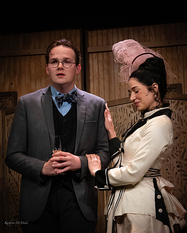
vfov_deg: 12.7
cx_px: 105
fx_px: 1053
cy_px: 111
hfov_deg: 10.2
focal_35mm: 152
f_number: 6.3
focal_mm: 103
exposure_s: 1/400
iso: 4000
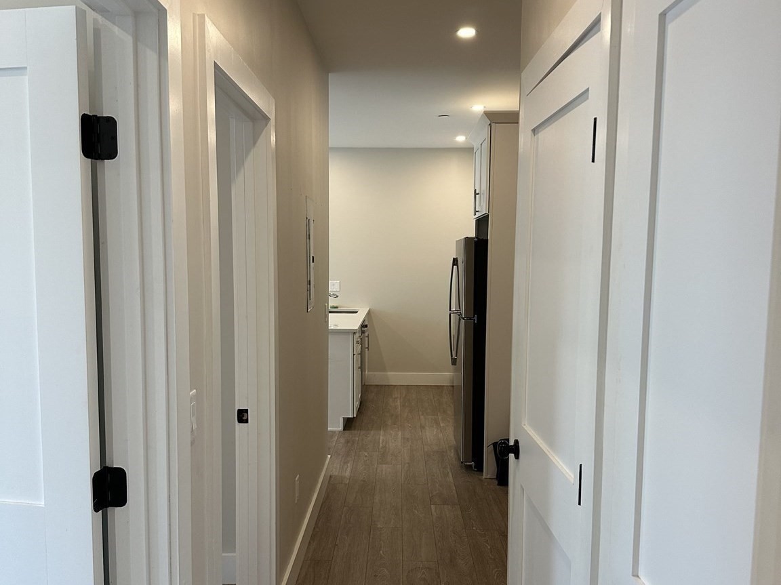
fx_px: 541
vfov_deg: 56.8
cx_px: 390
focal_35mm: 24
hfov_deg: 71.6
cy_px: 292
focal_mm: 6.86
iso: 200
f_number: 1.78
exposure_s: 1/120
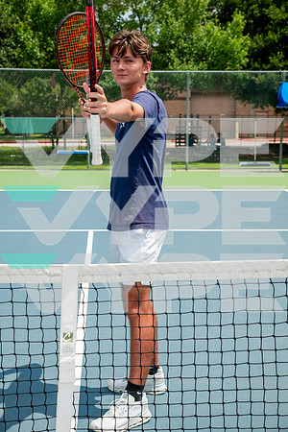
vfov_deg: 35.6
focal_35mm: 56
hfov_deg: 24.2
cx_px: 144
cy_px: 216
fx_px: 672
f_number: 7.1
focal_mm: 56
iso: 125
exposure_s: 1/400
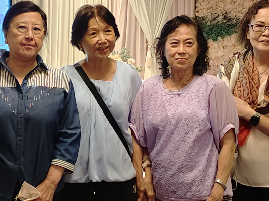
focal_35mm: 83
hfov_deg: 22.8
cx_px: 14
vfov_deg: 17.8
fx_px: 645
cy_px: 93
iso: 2037
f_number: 1.57
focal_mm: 6.51
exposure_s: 1/100
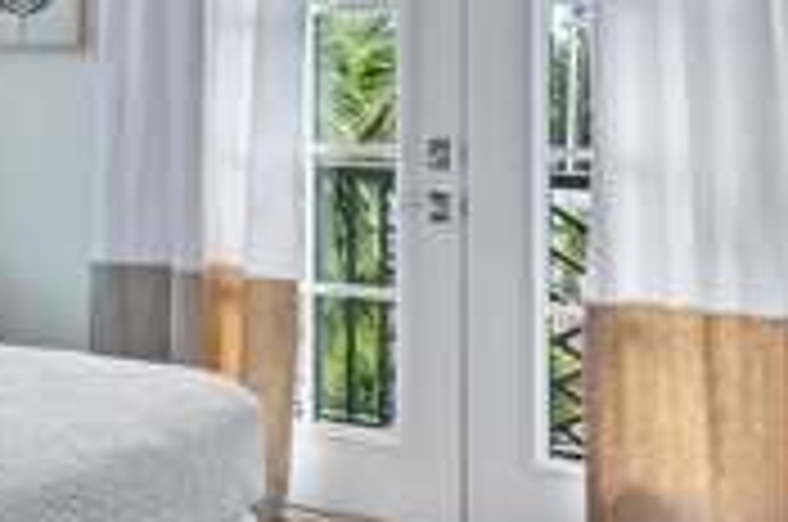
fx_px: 1442
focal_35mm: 66
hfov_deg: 28.4
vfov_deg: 20.2
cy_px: 63
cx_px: -32
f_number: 6.4
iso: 640
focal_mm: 10
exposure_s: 1/80
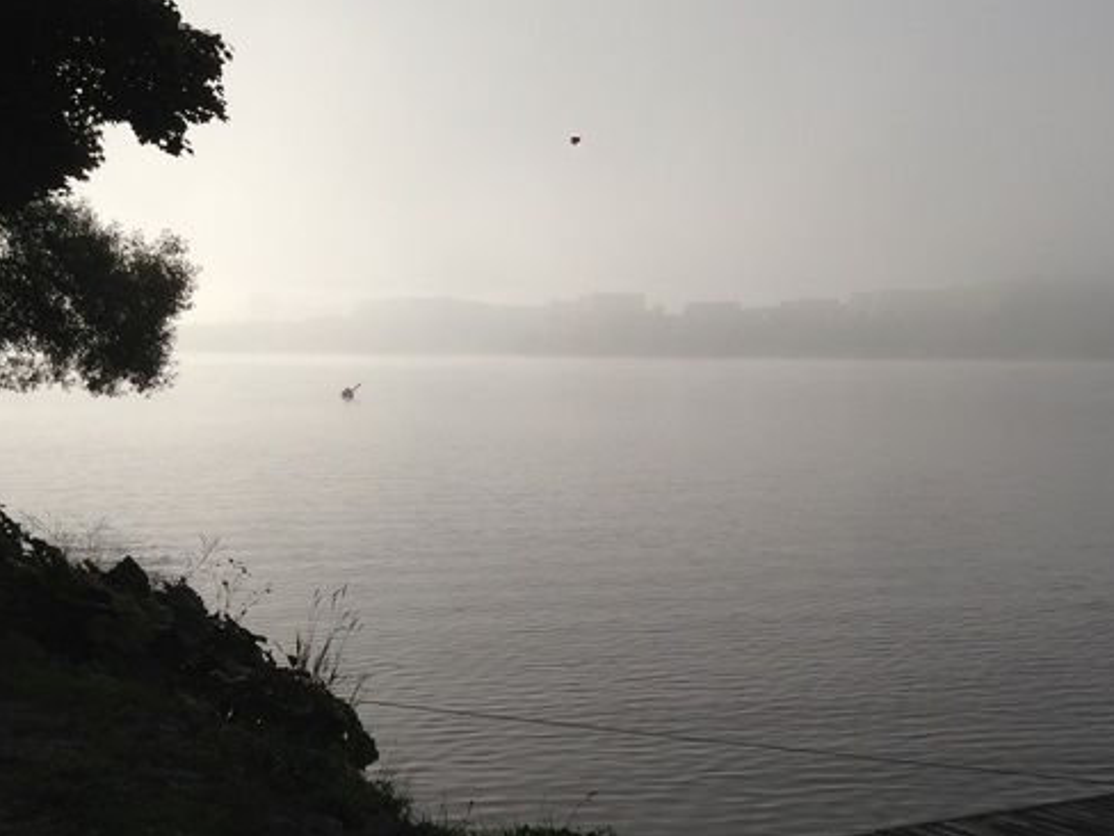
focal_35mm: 49
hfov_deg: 38.8
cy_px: 475
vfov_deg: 29.6
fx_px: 1577
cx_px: 659
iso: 50
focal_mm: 4.13
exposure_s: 1/3195
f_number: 2.4
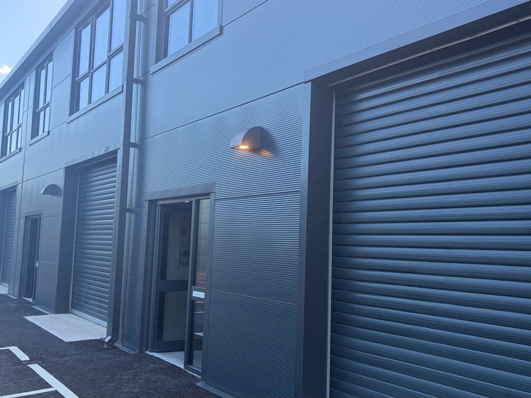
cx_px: 266
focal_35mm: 26
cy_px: 199
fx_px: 399
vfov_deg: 53.1
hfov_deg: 67.3
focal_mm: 5.96
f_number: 1.6
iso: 50
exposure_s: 1/435
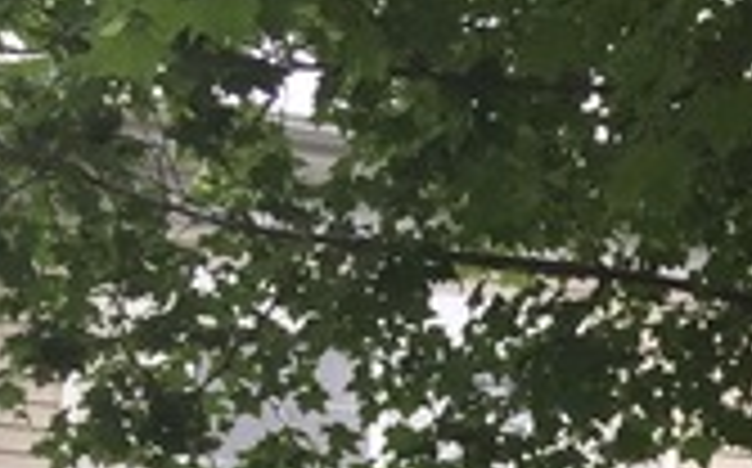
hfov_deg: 15.8
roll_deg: -2.7
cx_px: 1216
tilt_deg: +5.8
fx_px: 2416
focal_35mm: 118
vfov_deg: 9.9
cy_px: 1058
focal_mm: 4.15
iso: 32
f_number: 2.2
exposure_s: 1/520
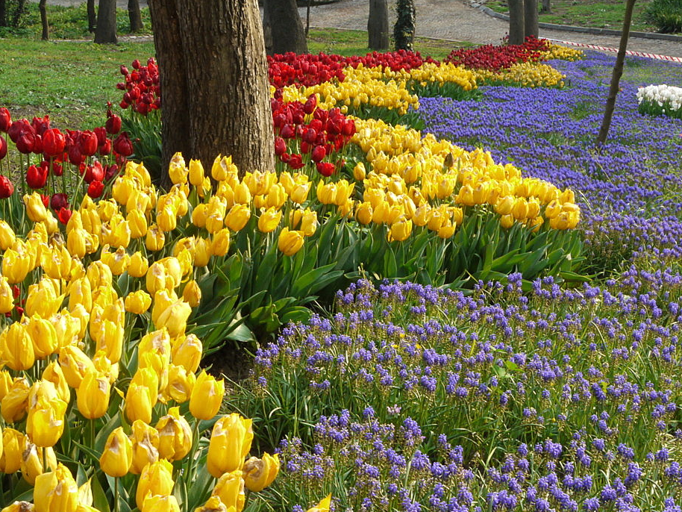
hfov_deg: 34.3
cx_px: 331
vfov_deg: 26.1
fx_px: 1104
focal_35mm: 56
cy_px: 283
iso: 400
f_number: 22
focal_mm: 25
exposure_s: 1/20
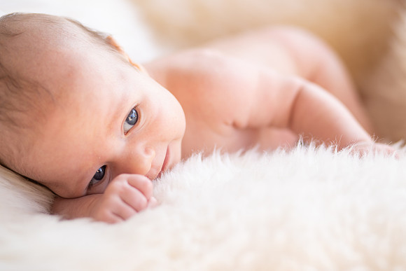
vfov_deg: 16.1
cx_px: 203
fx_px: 959
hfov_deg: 23.9
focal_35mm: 85
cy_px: 136
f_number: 2.2
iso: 100
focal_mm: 85
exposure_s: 1/125
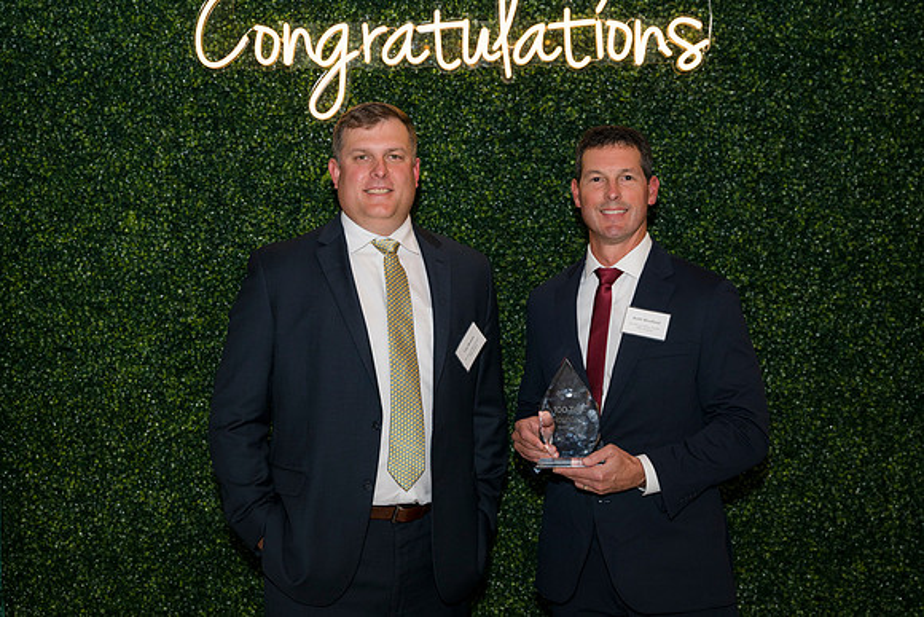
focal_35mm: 48
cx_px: 462
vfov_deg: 28.1
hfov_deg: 41.1
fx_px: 1232
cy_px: 308
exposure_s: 1/160
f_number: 5
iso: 400
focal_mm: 48
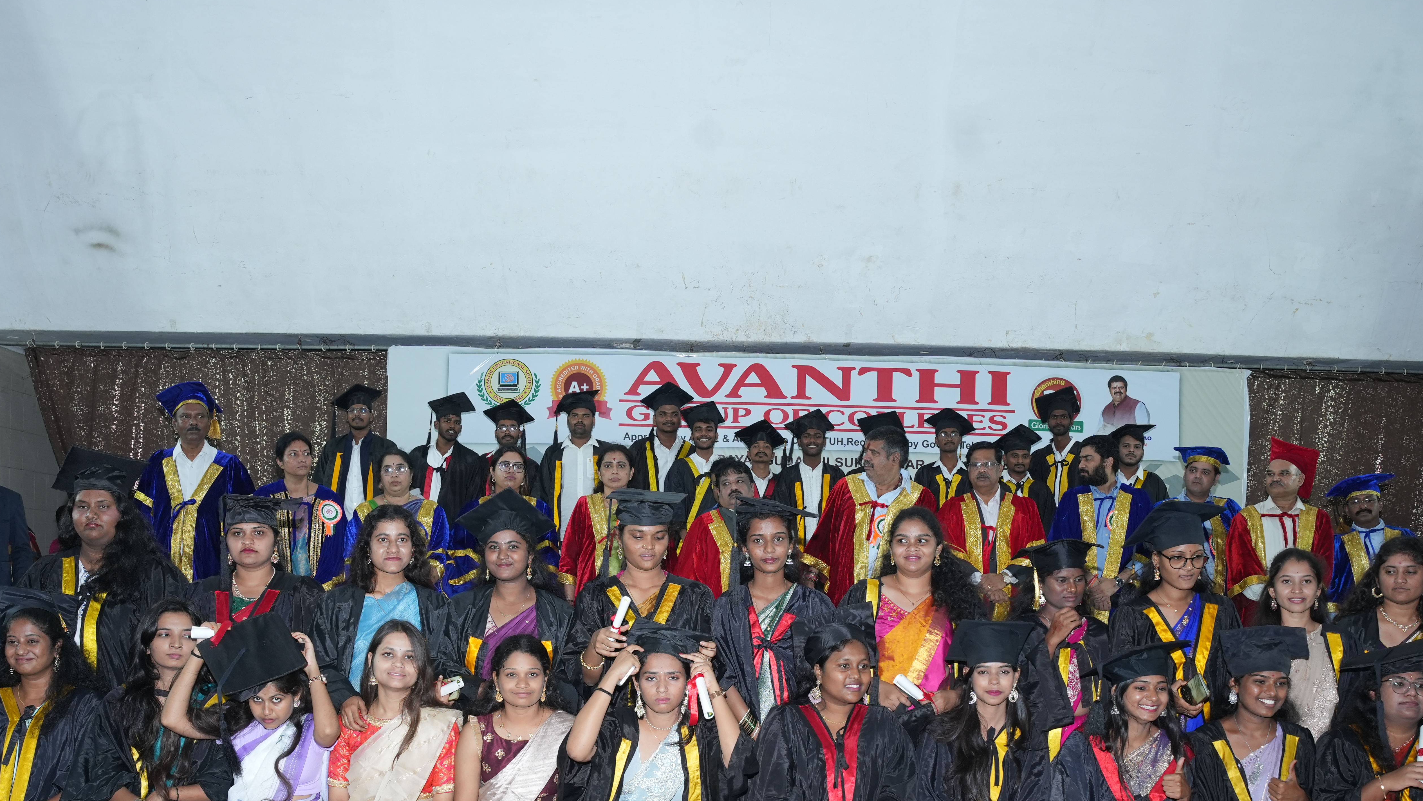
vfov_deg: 25.6
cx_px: 681
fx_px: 1731
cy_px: 636
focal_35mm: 46
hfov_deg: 44.7
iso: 1000
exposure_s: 1/125
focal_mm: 31.6
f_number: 5.6
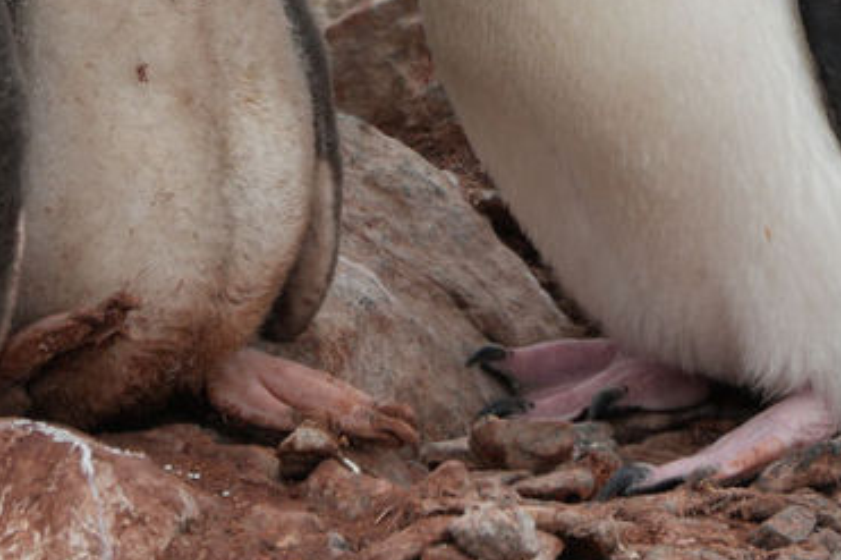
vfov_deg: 0.8
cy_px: -163
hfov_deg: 1.2
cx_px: 338
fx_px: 40278
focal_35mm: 1725
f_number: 6.3
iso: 160
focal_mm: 400
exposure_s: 1/500
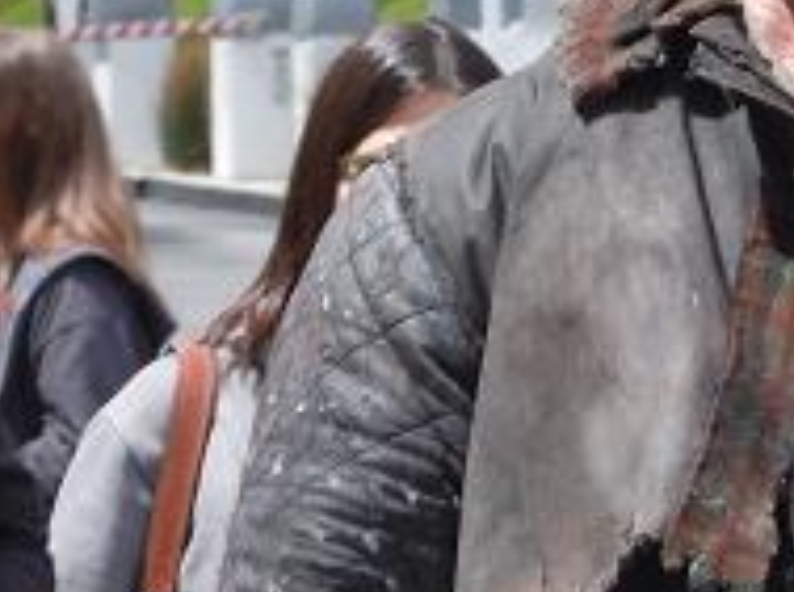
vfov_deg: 2.7
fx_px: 12592
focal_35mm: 550
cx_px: 630
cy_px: 2
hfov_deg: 3.6
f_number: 5.6
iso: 100
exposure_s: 1/250
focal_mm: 35
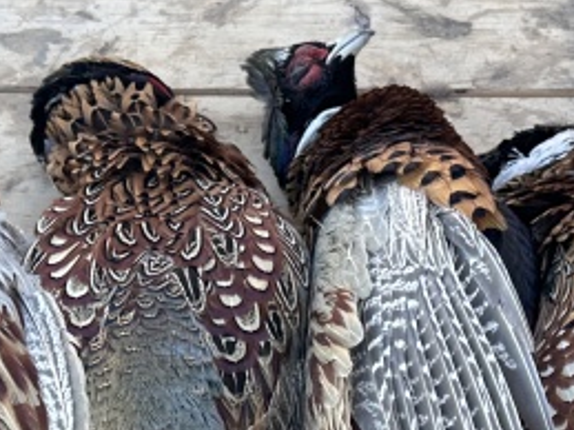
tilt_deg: -62.3
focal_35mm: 95
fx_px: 1575
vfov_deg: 14.8
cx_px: 312
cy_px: 581
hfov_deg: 20.7
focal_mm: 6.86
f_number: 1.78
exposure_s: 1/121
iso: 80
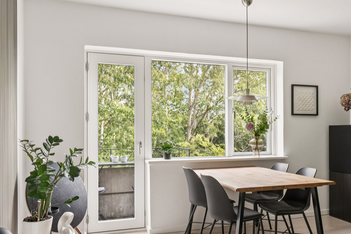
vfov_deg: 39.0
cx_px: 228
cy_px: 129
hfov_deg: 55.0
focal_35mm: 34
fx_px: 330
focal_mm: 19.5
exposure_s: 1/40
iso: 640
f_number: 9
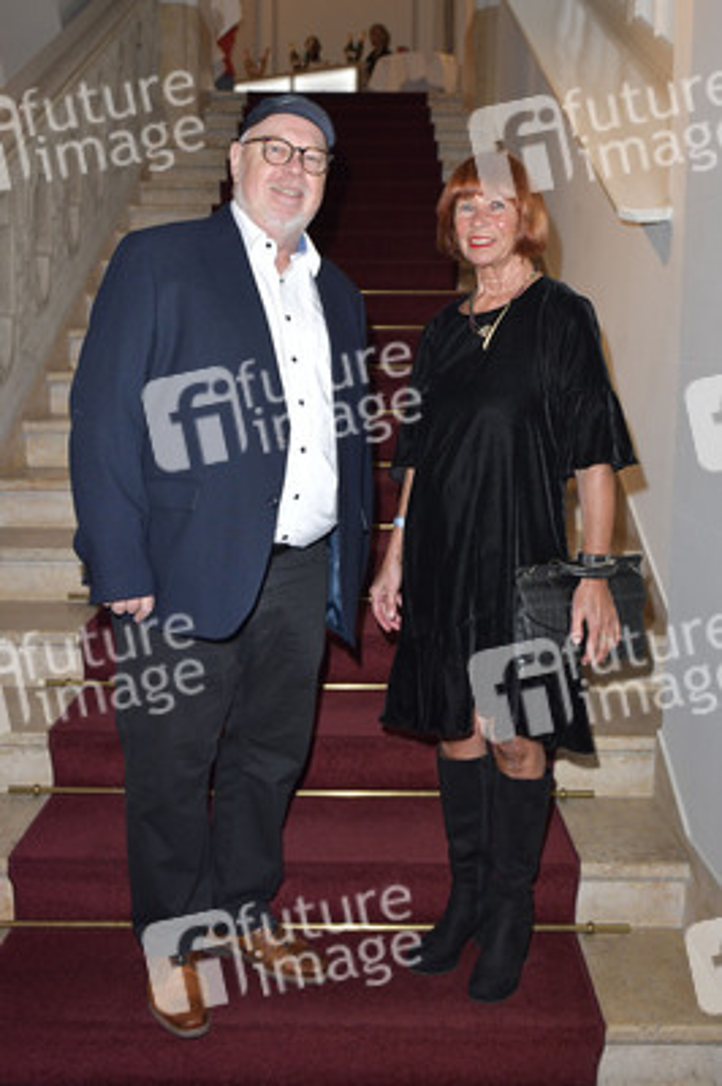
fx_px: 874
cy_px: 543
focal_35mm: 29
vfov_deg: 63.7
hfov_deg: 44.9
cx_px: 361
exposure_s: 1/200
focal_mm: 29
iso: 1250
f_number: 5.6
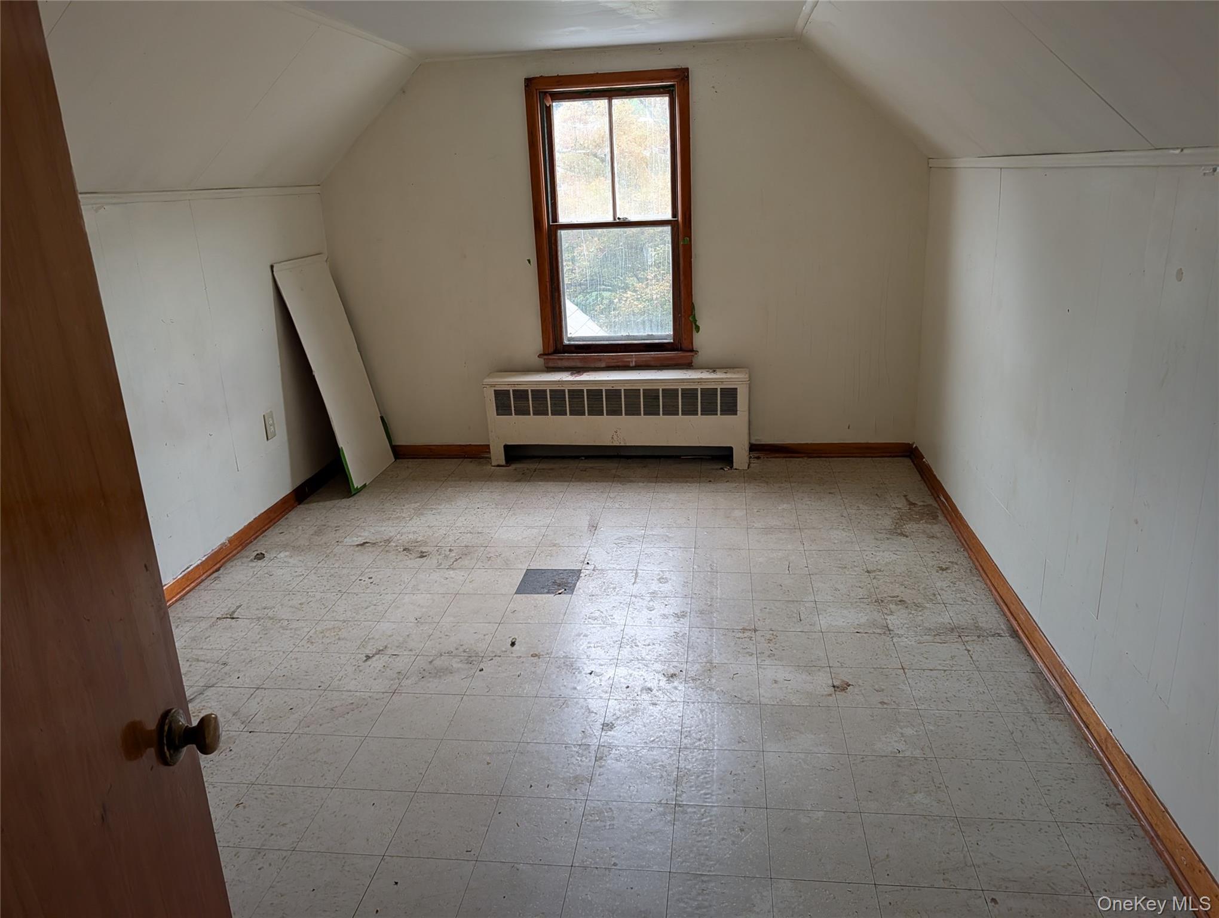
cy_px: 459
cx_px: 610
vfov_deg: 56.9
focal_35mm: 24
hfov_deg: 71.5
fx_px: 846
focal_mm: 6.9
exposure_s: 1/199
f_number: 1.68
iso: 115
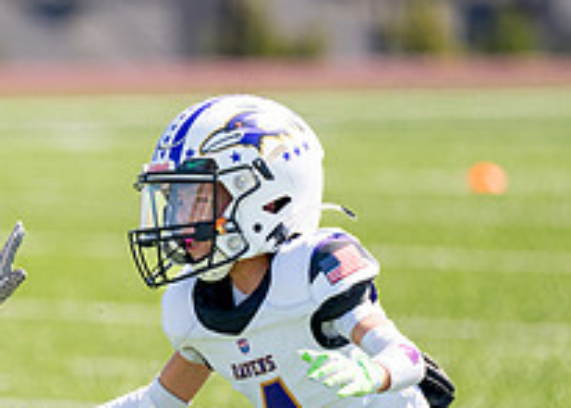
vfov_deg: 2.4
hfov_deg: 3.3
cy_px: 308
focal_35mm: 603
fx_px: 9776
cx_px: -235
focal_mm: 200
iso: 250
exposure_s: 1/3200
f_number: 2.8
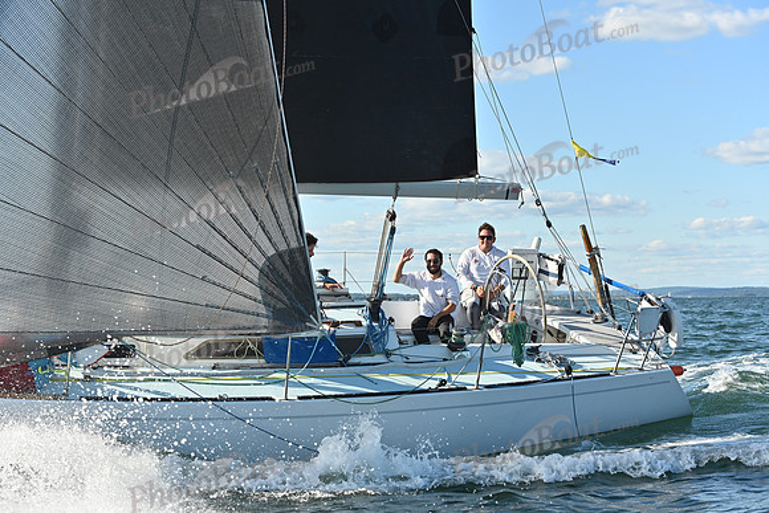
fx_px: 1496
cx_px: 384
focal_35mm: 70
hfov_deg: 28.8
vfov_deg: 19.5
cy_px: 256
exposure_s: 1/1250
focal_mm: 70
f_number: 6.3
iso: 320
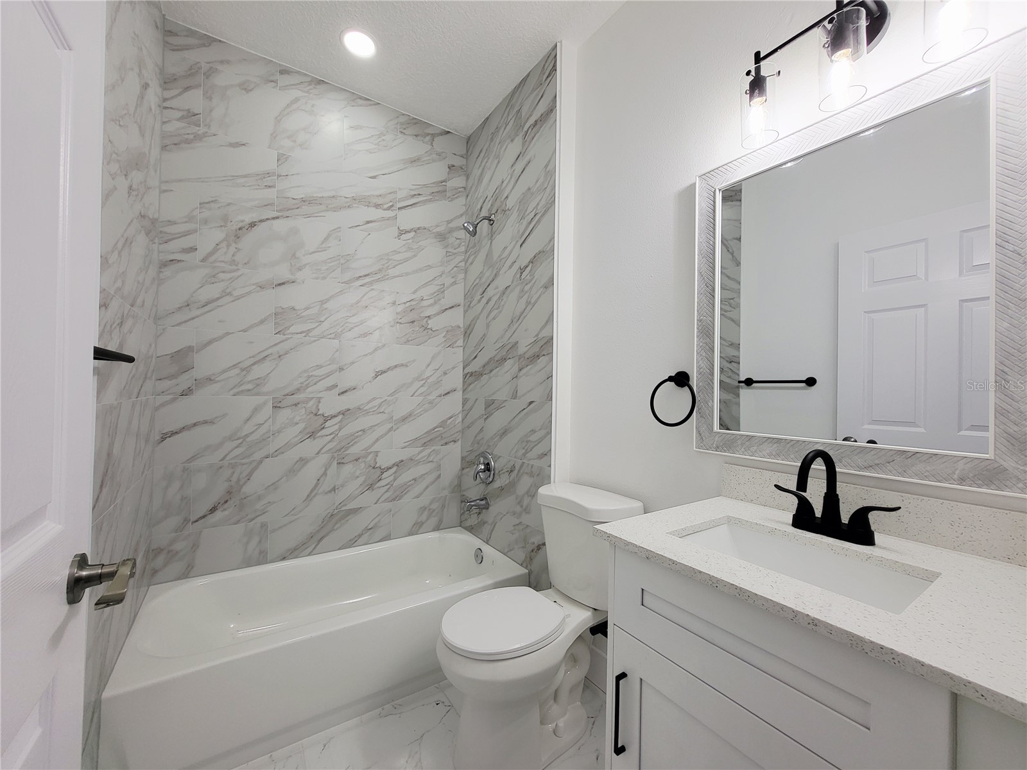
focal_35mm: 13
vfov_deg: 89.9
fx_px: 386
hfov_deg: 106.2
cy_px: 385
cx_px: 514
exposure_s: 1/120
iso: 50
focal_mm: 1.74
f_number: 2.2
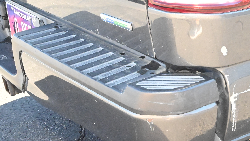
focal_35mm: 56
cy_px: 99
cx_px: 221
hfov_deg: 35.2
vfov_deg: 21.3
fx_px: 371
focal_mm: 30
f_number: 22
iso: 16000
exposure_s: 1/200
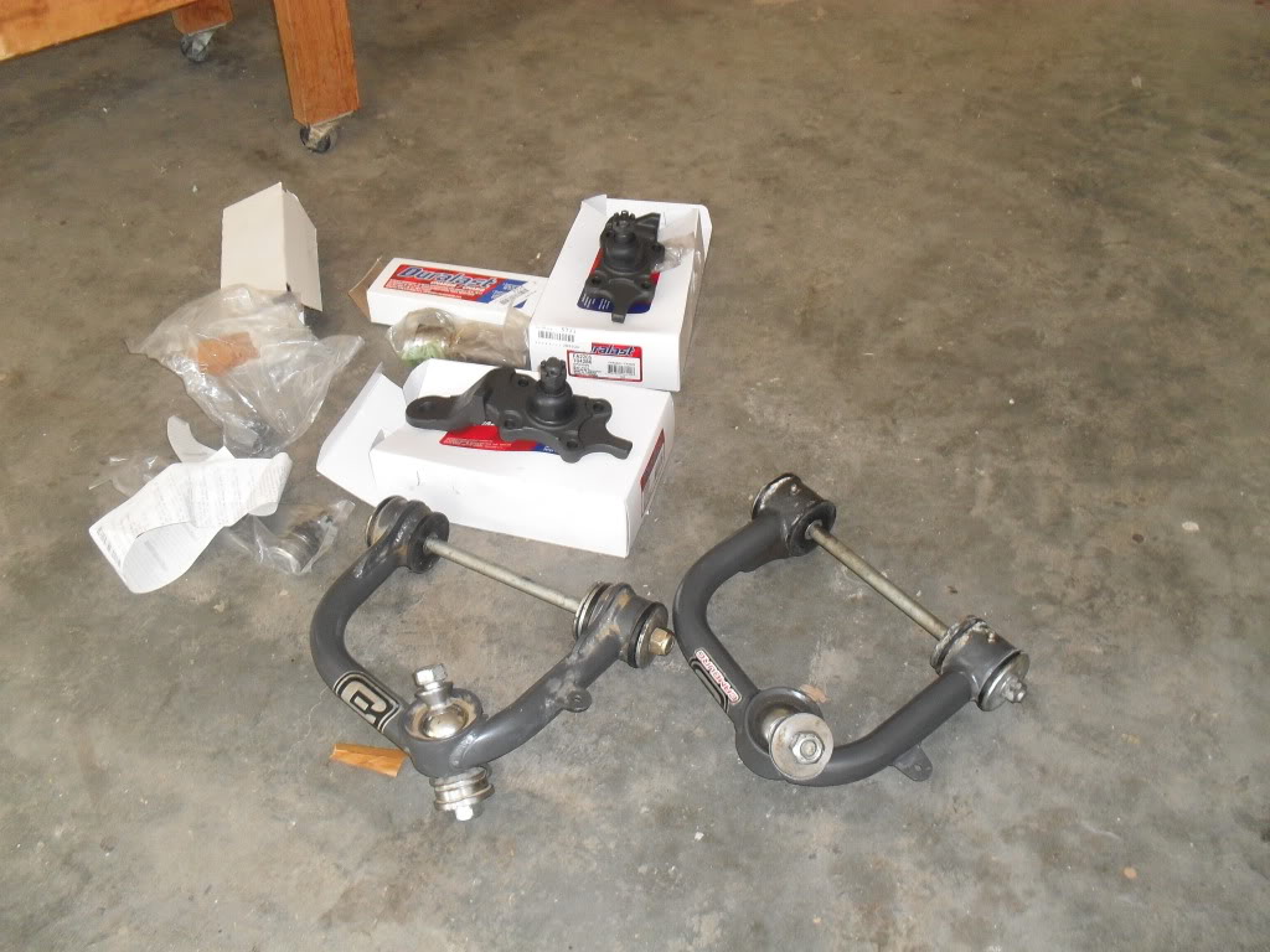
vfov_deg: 40.7
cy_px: 476
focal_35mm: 35
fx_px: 1284
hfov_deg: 52.6
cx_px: 635
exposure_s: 1/45
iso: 160
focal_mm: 6.3
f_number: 3.2
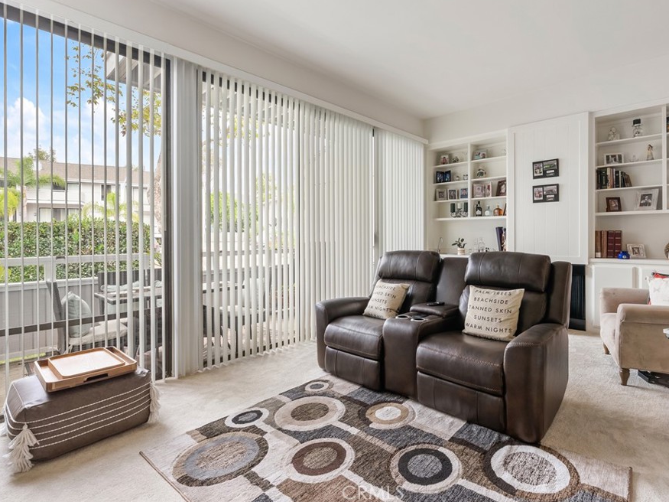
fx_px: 348
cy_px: 242
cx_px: 369
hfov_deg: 87.5
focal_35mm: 18
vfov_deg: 71.6
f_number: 9
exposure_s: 1/10
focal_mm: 16
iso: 100
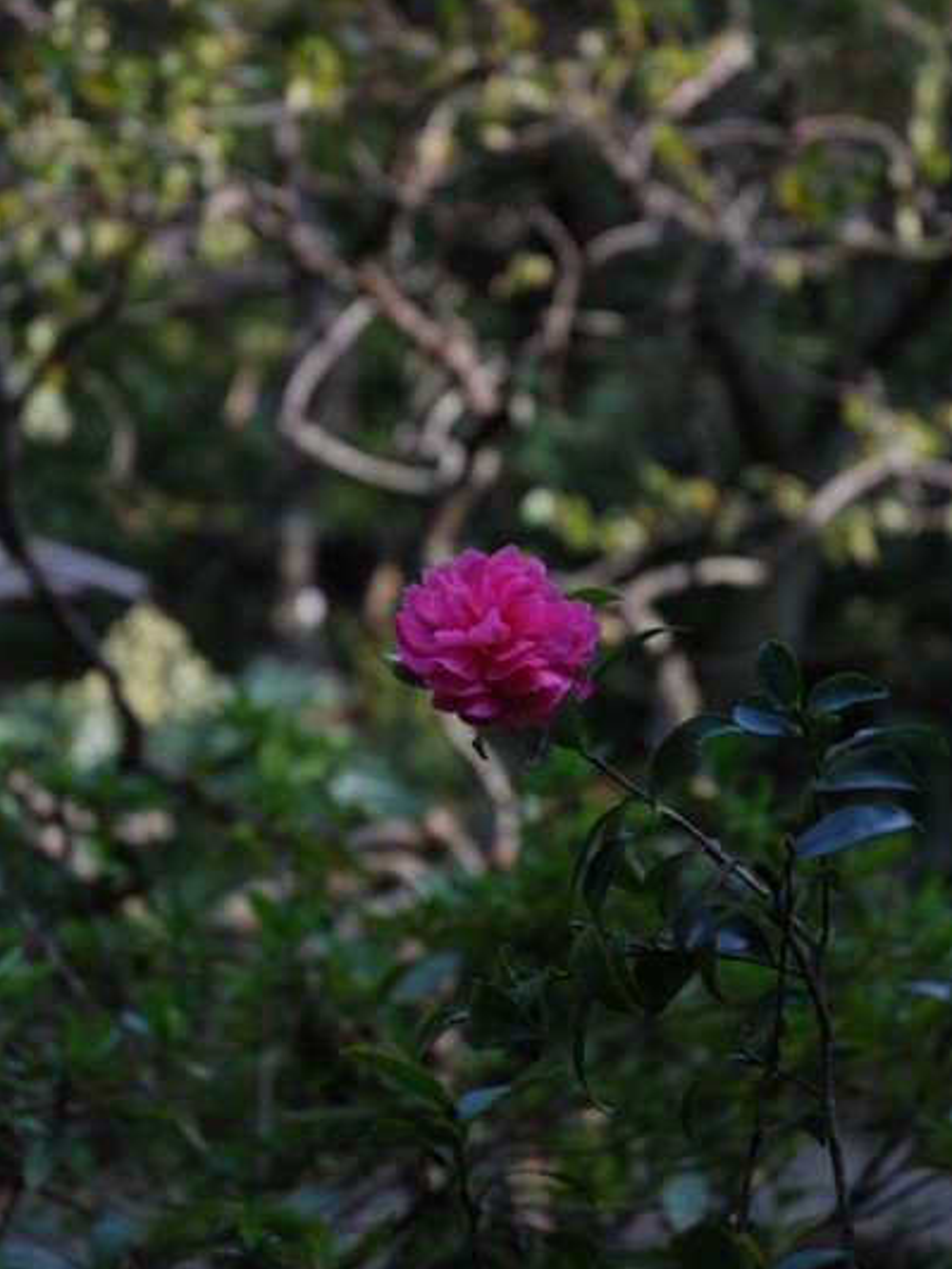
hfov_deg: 16.5
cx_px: 475
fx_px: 3283
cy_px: 575
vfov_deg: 21.9
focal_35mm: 90
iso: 100
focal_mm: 55
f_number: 4.5
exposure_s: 1/125
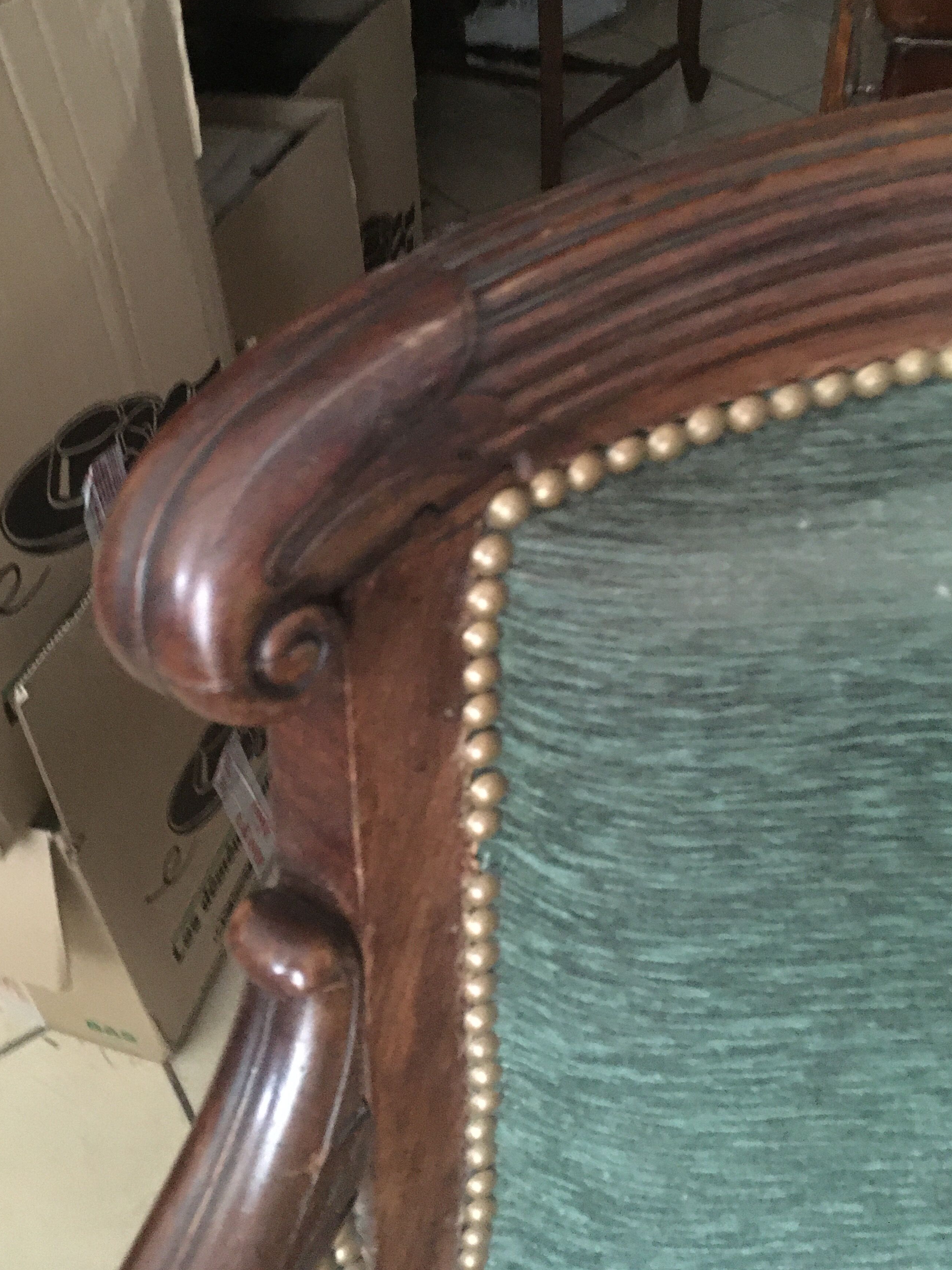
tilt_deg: -41.5
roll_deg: +6.2
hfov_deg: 41.7
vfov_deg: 53.7
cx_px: 432
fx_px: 1247
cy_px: 535
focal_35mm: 34
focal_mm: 4.15
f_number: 2.2
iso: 500
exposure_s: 1/17
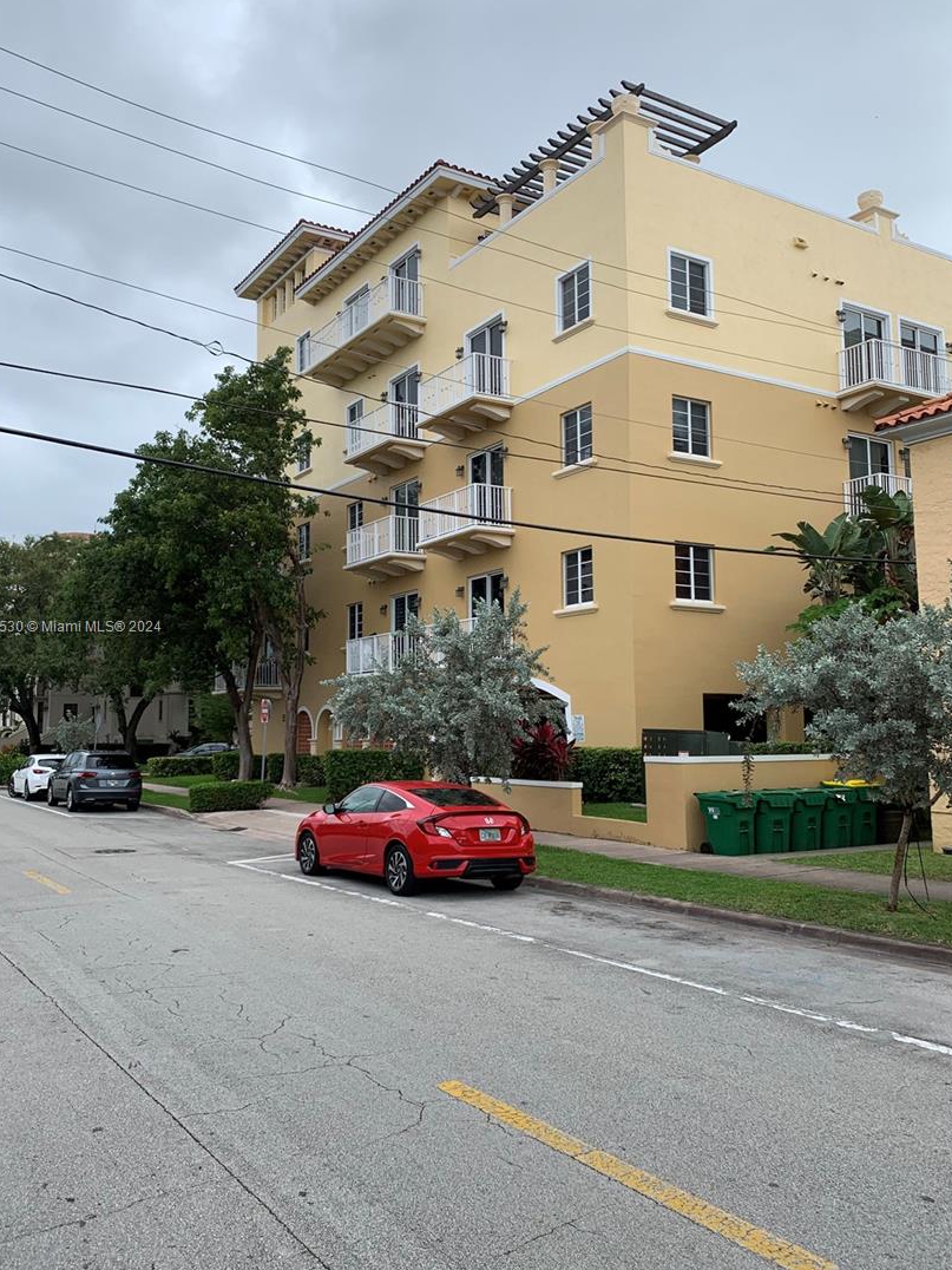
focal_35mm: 29
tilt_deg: +7.4
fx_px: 1063
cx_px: 477
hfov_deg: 48.2
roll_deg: +0.3
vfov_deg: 61.7
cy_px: 628
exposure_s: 1/683
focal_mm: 4.25
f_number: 1.8
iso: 25
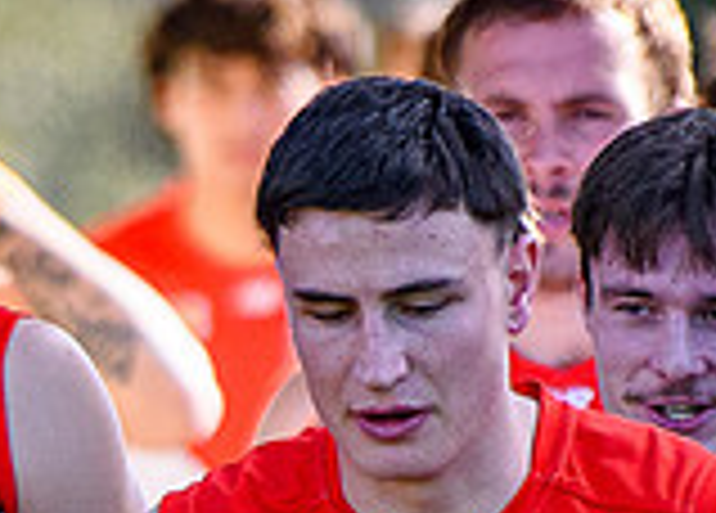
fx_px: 37566
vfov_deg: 0.8
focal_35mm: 1845
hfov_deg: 1.1
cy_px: 986
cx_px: -348
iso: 500
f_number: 2.8
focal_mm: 200
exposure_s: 1/4000
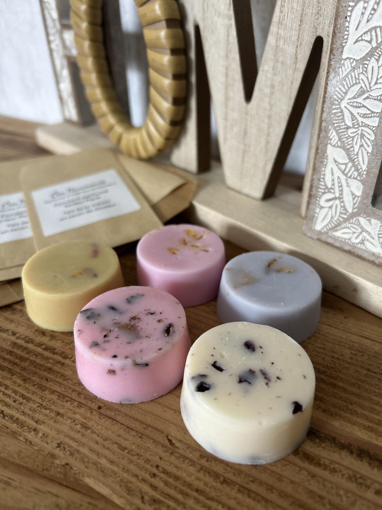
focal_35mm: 26
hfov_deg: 53.1
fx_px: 383
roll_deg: -0.1
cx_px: 191
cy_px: 255
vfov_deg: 67.3
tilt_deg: -34.6
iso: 160
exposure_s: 1/60
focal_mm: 5.7
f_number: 1.5
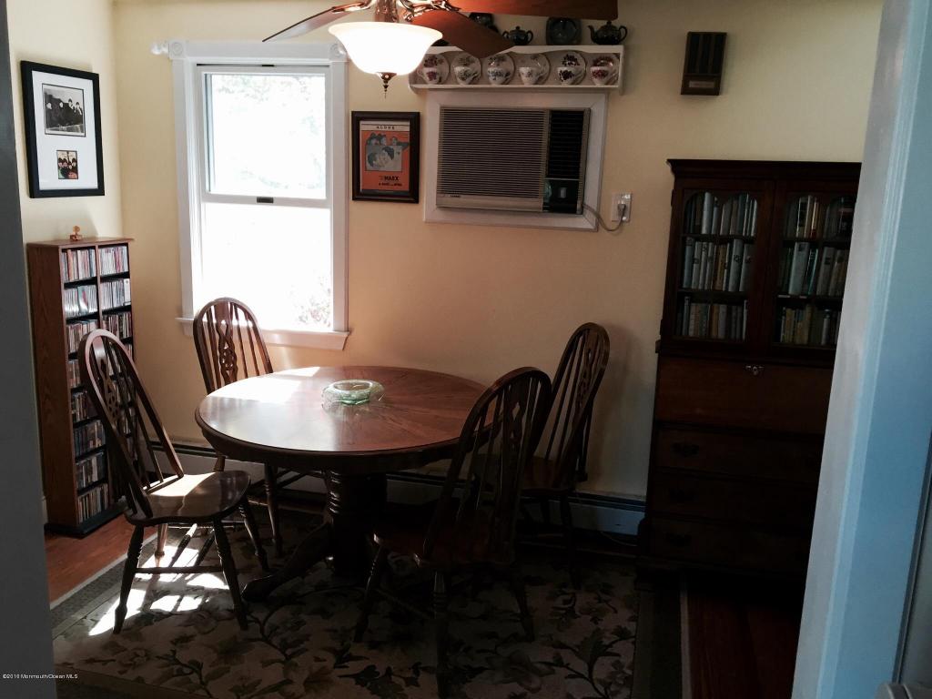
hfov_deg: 61.7
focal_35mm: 29
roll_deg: -1.8
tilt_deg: -14.6
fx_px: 781
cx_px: 466
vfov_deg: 48.2
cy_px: 350
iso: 32
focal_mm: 4.15
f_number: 2.2
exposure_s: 1/30
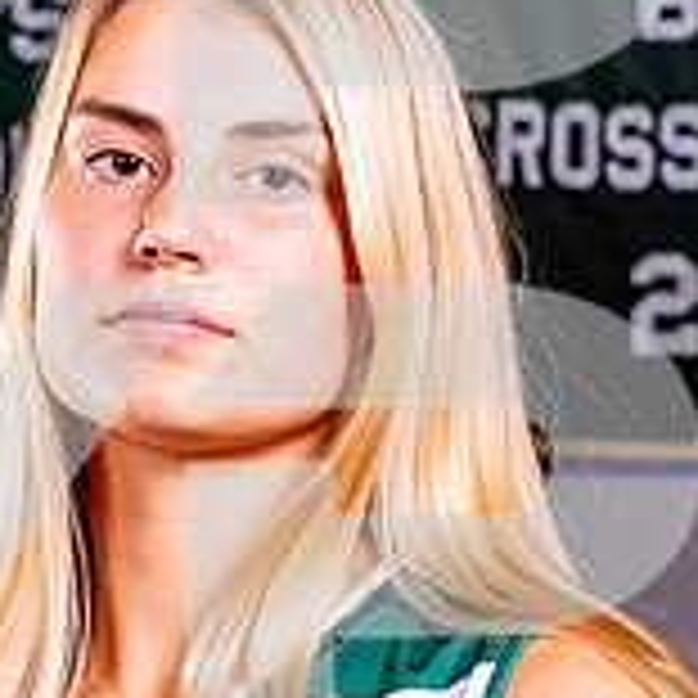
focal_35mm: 205
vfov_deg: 8.5
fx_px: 4677
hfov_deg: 8.5
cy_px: 500
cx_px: 64
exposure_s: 1/100
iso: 200
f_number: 8
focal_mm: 58
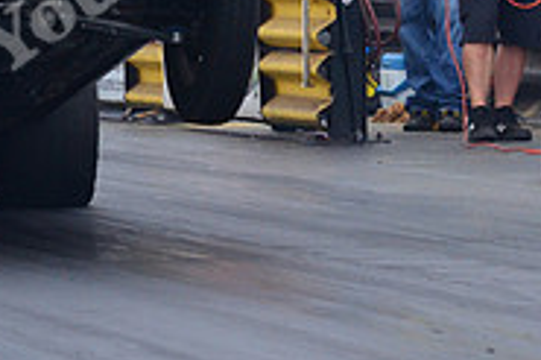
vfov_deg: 2.5
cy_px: -94
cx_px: 243
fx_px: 8183
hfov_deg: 3.8
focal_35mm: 545
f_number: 6.3
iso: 1000
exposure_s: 1/640
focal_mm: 116
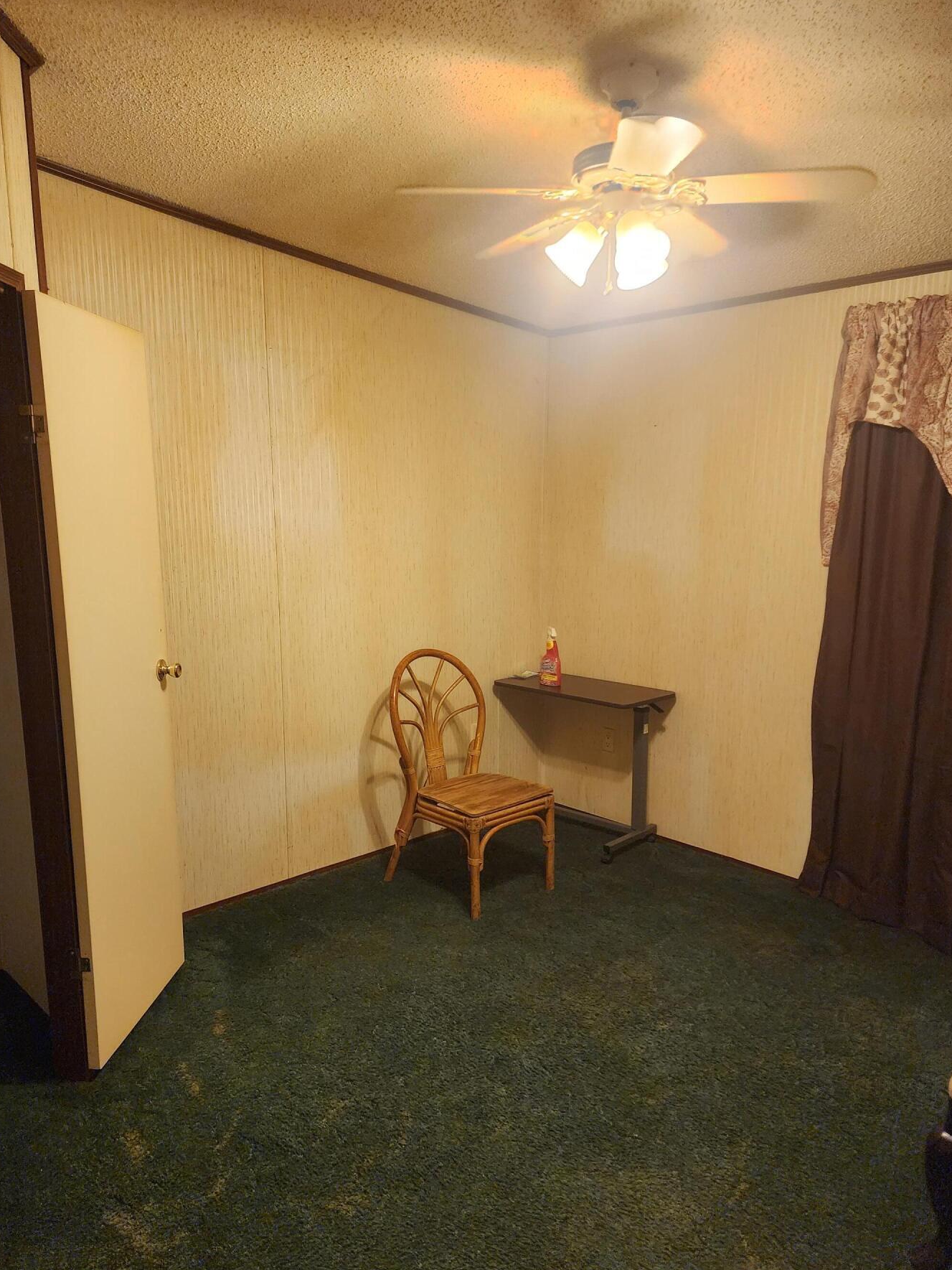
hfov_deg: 53.0
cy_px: 668
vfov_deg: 67.3
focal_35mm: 26
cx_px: 427
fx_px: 953
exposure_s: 1/120
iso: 640
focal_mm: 6.4
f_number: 1.8
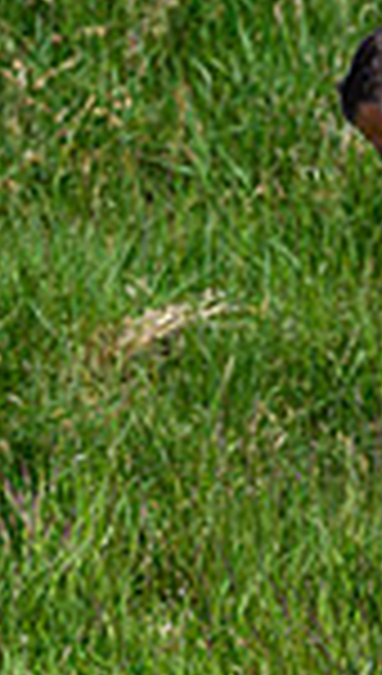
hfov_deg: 0.8
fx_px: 28955
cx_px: 926
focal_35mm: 1617
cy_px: 551
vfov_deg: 1.3
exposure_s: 1/4000
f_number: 4.5
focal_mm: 400
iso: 500
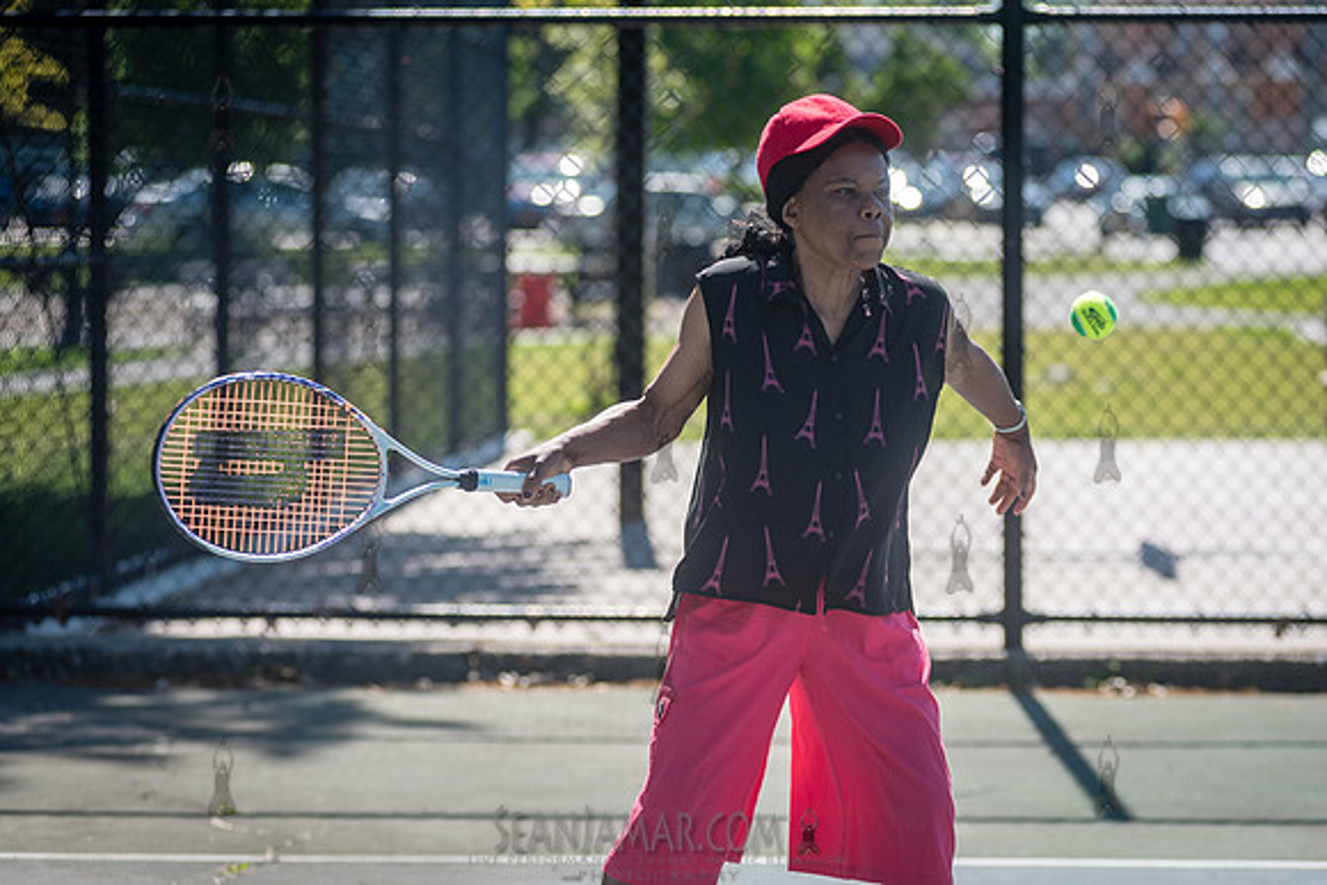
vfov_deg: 10.1
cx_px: 713
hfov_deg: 15.0
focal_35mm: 136
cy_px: 468
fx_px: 5028
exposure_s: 1/1600
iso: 200
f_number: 3.5
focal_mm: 125
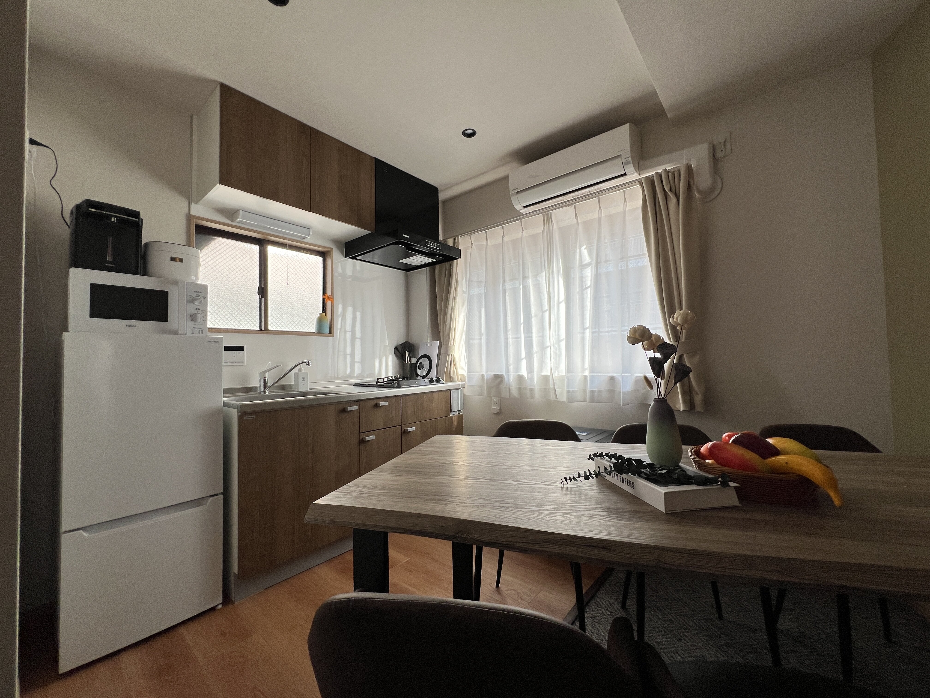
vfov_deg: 89.9
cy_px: 349
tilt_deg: +1.7
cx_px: 465
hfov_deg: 106.2
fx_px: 349
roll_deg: +1.0
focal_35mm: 13
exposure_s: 1/99
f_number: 1.8
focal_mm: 1.57
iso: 64
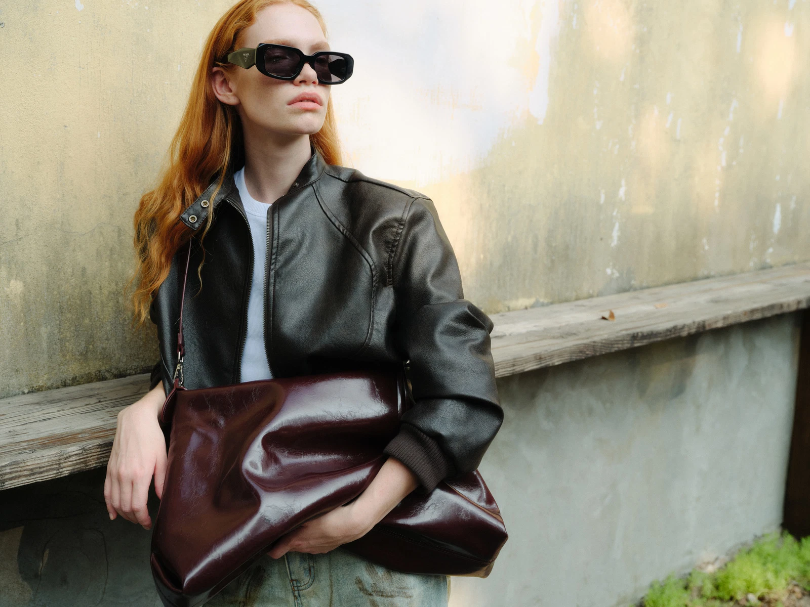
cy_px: 304
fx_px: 936
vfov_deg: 36.0
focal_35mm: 40
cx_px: 405
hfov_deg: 46.8
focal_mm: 50.8
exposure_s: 1/400
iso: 320
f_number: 6.4
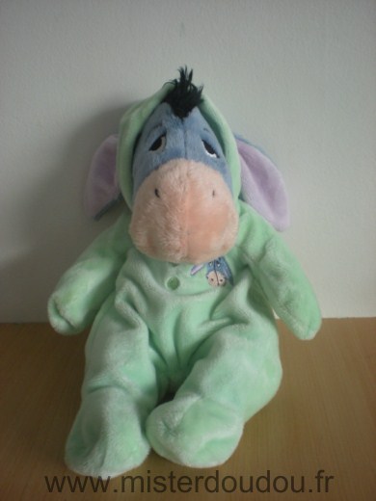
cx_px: 188
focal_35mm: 38
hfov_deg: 37.7
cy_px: 250
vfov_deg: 49.0
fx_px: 550
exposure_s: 1/31
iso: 200
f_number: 3.1
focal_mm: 6.3
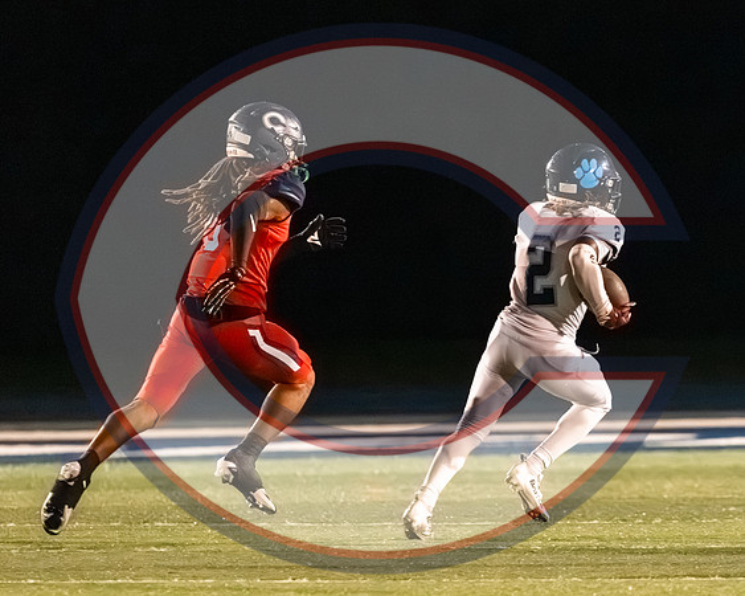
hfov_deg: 2.8
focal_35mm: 691
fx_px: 15225
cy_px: 380
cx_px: 522
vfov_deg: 2.2
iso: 25600
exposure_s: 1/1600
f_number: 4.5
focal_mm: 400
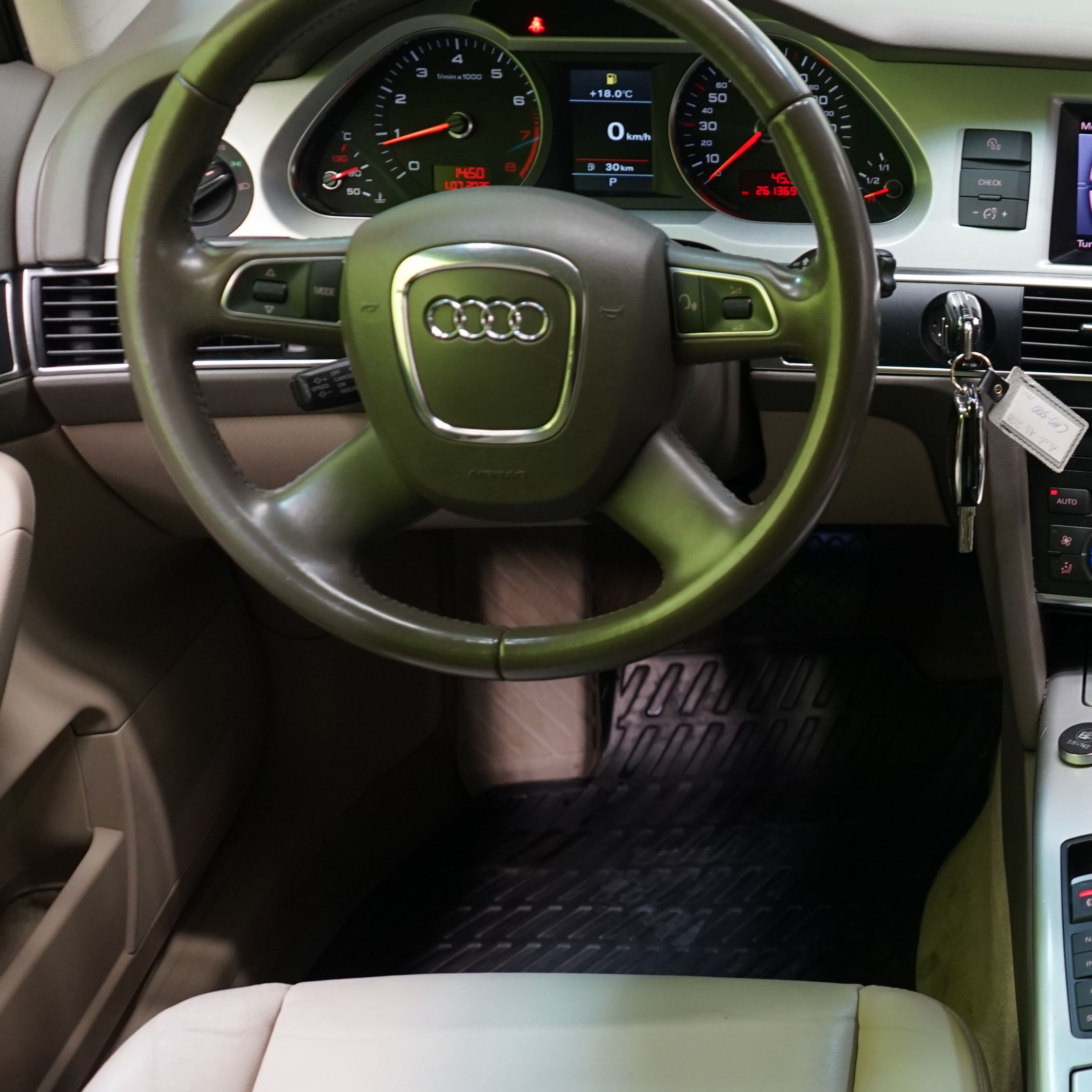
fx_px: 1999
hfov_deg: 28.0
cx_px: 1182
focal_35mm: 56
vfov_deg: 30.5
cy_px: 643
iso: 800
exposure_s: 1/30
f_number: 3.5
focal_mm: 30
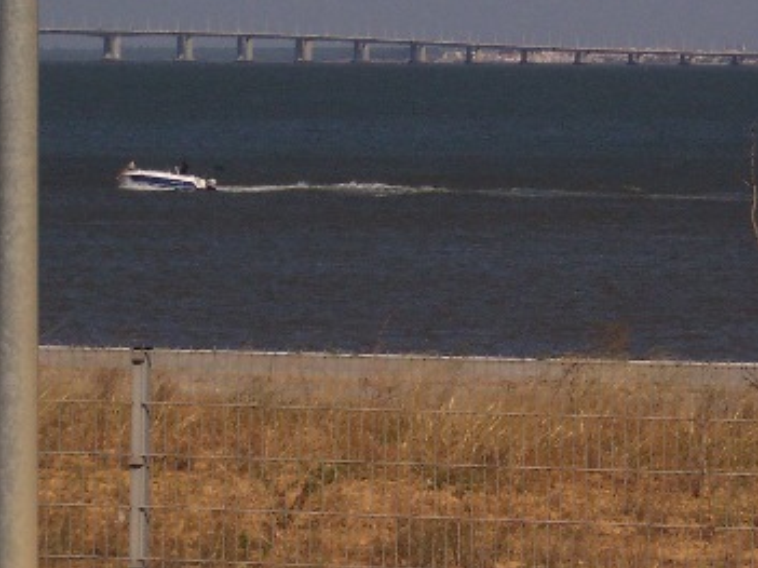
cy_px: 22
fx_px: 5691
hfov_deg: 7.6
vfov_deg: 5.7
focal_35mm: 260
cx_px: 516
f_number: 8
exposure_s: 1/500
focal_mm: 24
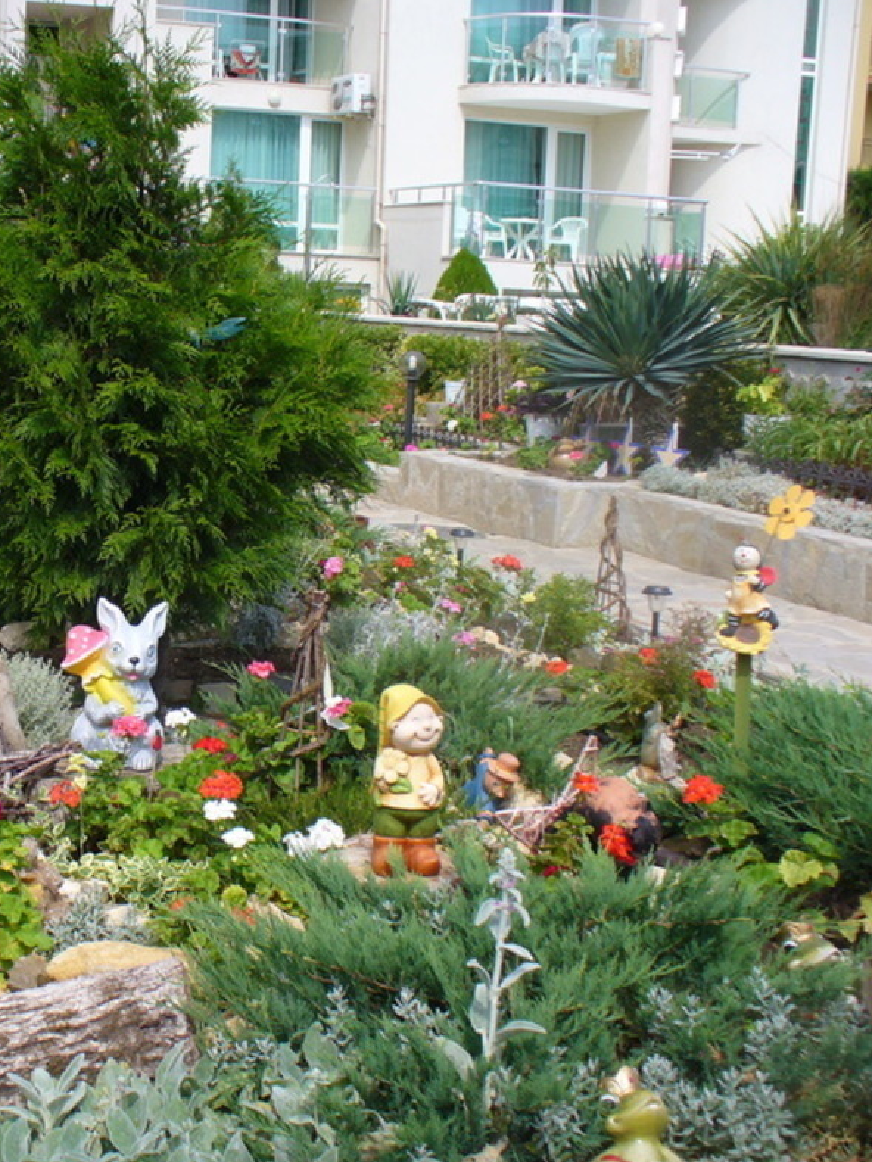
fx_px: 1679
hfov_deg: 28.4
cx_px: 151
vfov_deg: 38.2
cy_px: 574
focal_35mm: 50
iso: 80
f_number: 5.6
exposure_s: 1/320
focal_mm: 6.1
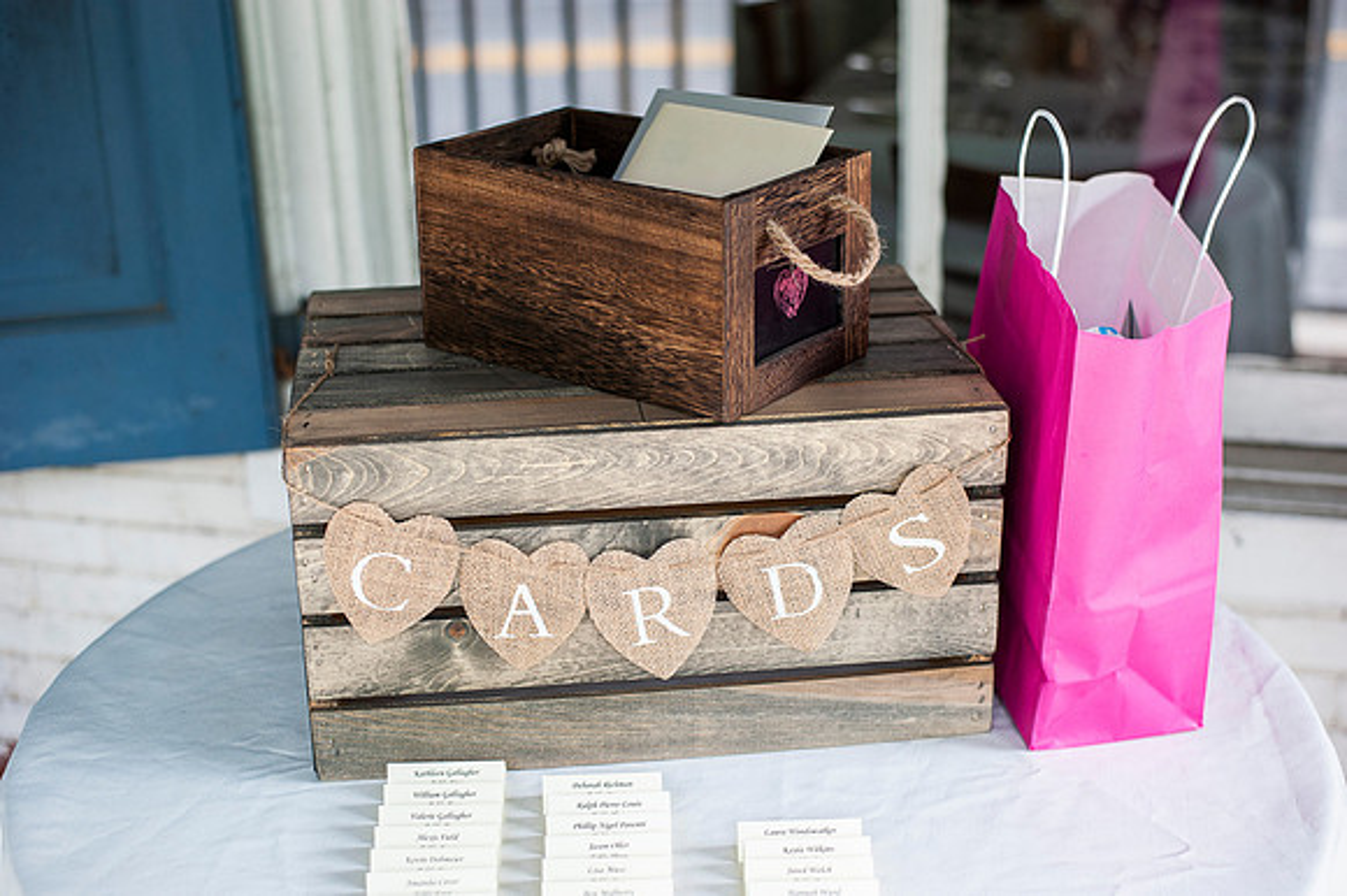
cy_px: 448
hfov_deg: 39.6
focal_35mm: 50
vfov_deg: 27.0
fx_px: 1870
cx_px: 674
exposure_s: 1/250
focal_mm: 50
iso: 640
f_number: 2.8
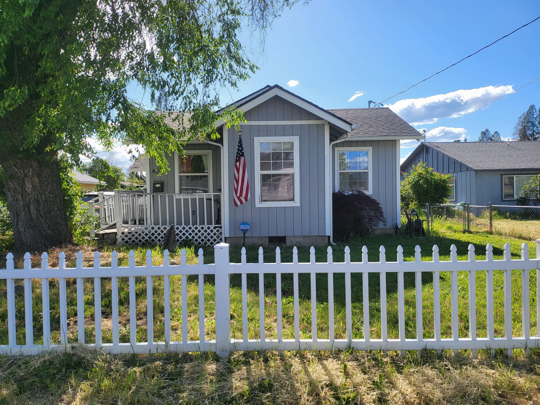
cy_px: 202
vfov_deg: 56.8
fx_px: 374
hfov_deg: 71.6
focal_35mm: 24
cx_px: 270
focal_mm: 5
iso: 40
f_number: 1.8
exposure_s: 1/1718
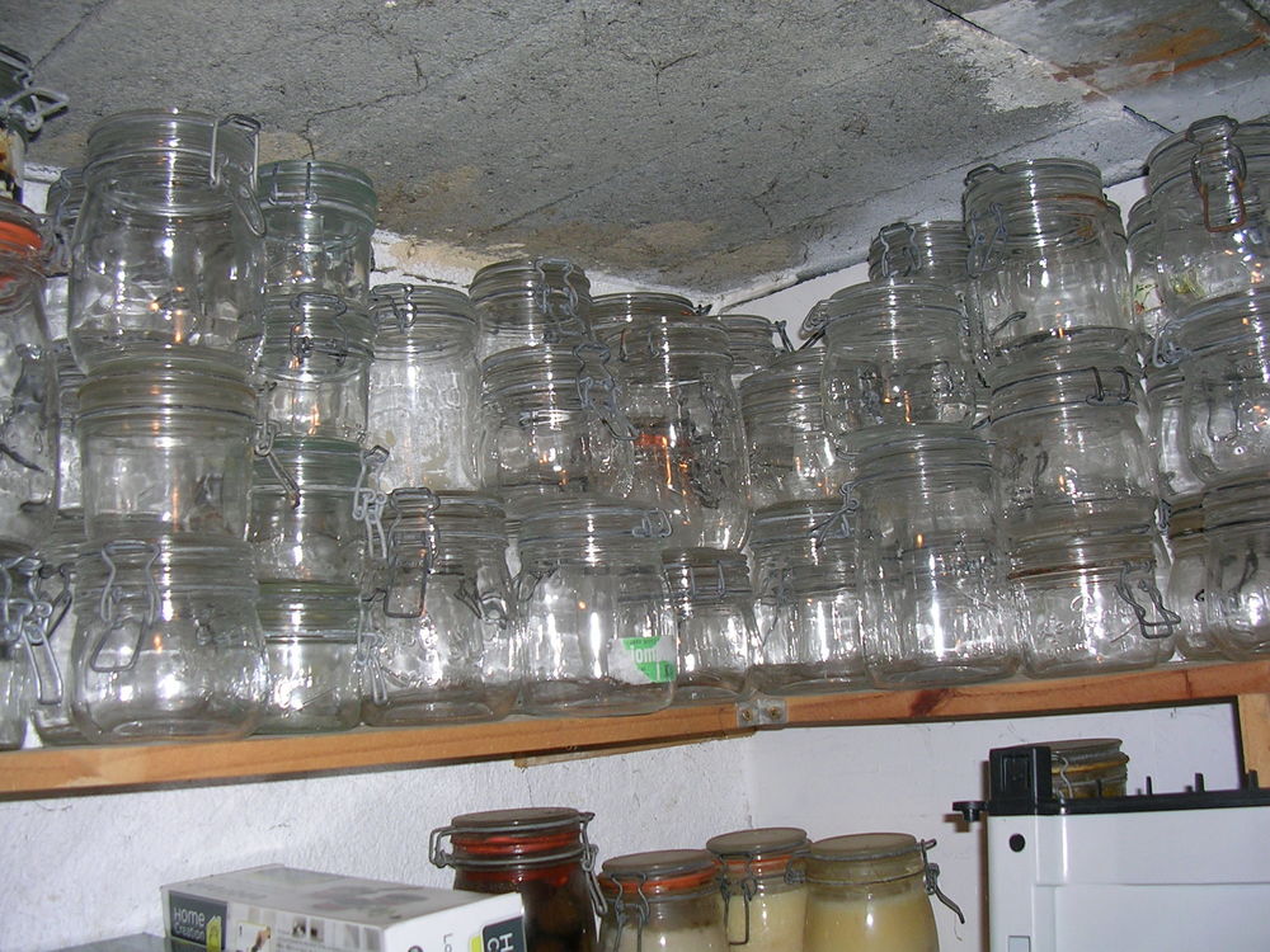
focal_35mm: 38
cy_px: 476
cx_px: 635
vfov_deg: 37.7
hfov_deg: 49.0
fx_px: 1394
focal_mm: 5.8
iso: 50
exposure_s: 1/60.1
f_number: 2.8
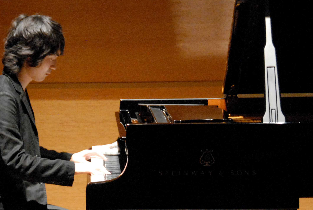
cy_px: 163
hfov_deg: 11.6
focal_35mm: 177
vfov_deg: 7.8
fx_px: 1540
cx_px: 83
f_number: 5.6
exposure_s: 1/30
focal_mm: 65
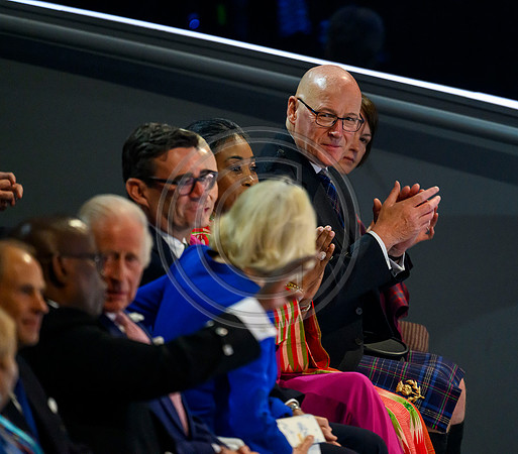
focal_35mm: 665
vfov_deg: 2.5
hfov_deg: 2.8
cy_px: 227
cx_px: 340
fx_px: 10595
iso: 10000
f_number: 4
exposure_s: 1/125
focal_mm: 560
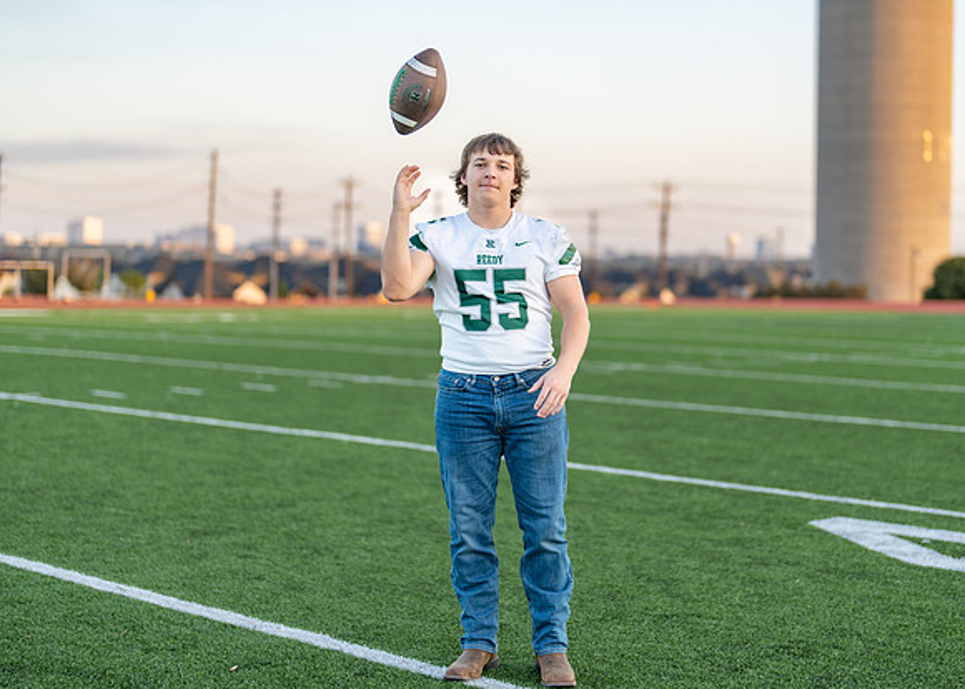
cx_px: 544
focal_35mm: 63
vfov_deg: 22.7
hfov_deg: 31.4
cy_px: 283
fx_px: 1714
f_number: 1.2
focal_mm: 50
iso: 100
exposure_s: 1/1000
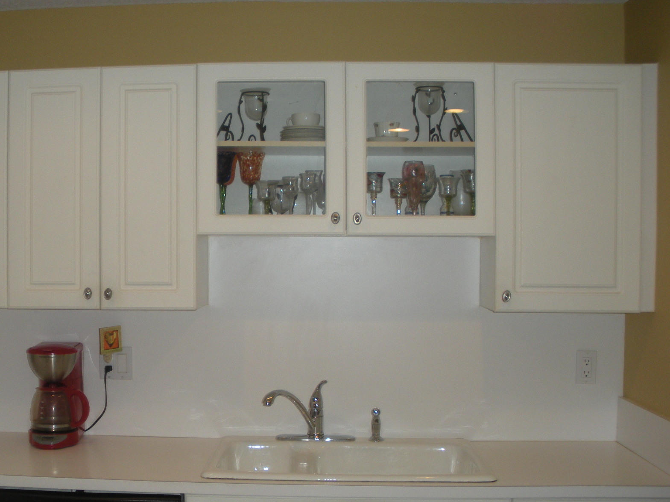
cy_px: 296
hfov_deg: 40.1
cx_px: 239
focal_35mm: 47
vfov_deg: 30.8
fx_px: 910
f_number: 3.5
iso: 95
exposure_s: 1/35.1
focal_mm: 6.3
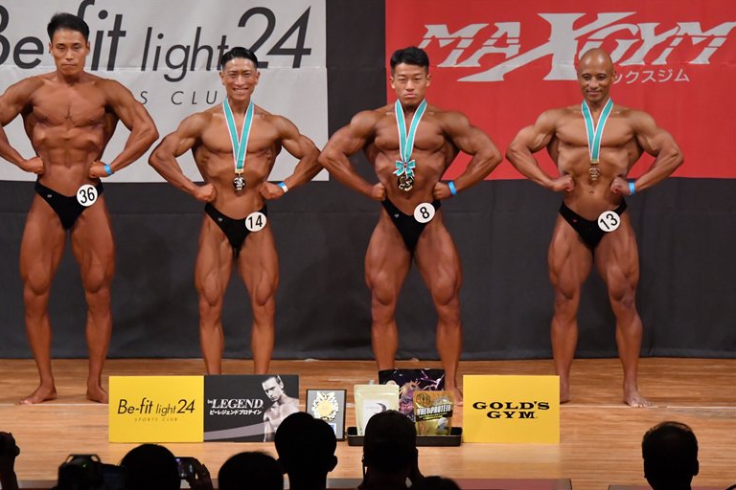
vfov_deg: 5.7
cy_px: 244
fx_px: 4947
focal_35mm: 242
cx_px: 368
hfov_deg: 8.5
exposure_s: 1/400
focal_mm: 160
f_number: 5.6
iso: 6400
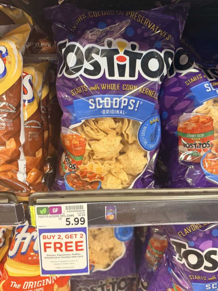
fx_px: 202
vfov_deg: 71.6
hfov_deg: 56.8
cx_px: 109
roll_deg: +0.0
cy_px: 146
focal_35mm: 24
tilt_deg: -31.5
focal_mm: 6.76
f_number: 1.78
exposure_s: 1/60
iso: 320
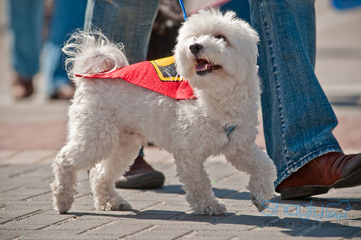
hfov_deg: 6.9
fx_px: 3004
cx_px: 180
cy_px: 120
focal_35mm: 300
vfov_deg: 4.6
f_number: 5
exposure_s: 1/1000
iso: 200
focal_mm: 200
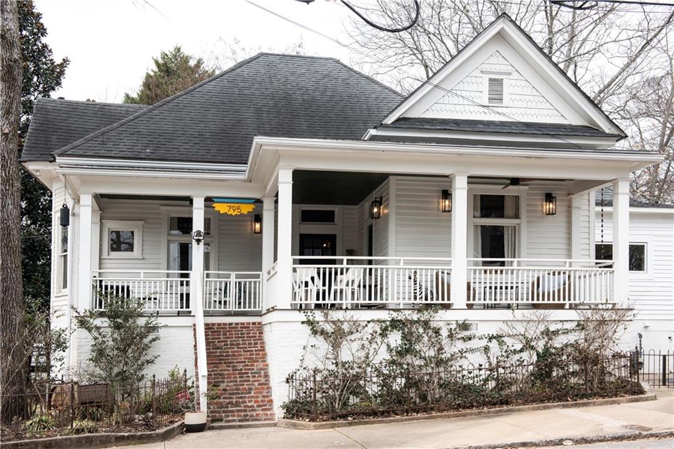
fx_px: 824
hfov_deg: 44.5
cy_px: 224
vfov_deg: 30.5
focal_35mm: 44
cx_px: 337
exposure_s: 1/160
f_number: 9
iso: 400
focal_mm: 44
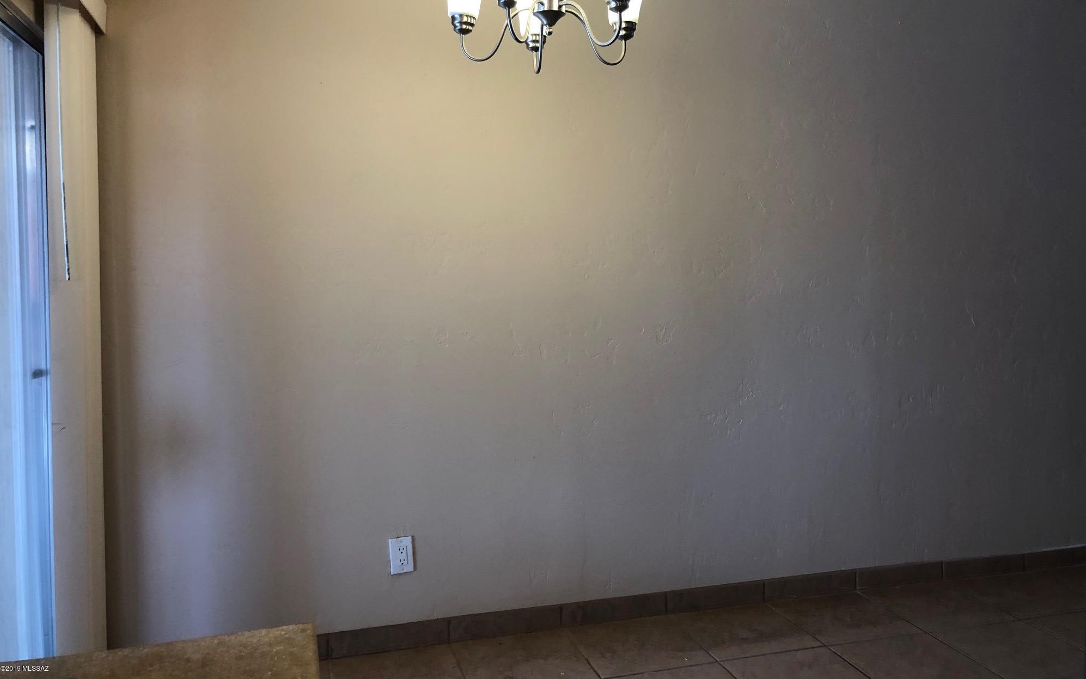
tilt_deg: -2.8
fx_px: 888
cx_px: 546
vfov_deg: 41.7
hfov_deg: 62.9
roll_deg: +1.4
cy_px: 284
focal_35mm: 30
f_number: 1.8
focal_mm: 4
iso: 32
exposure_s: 1/30
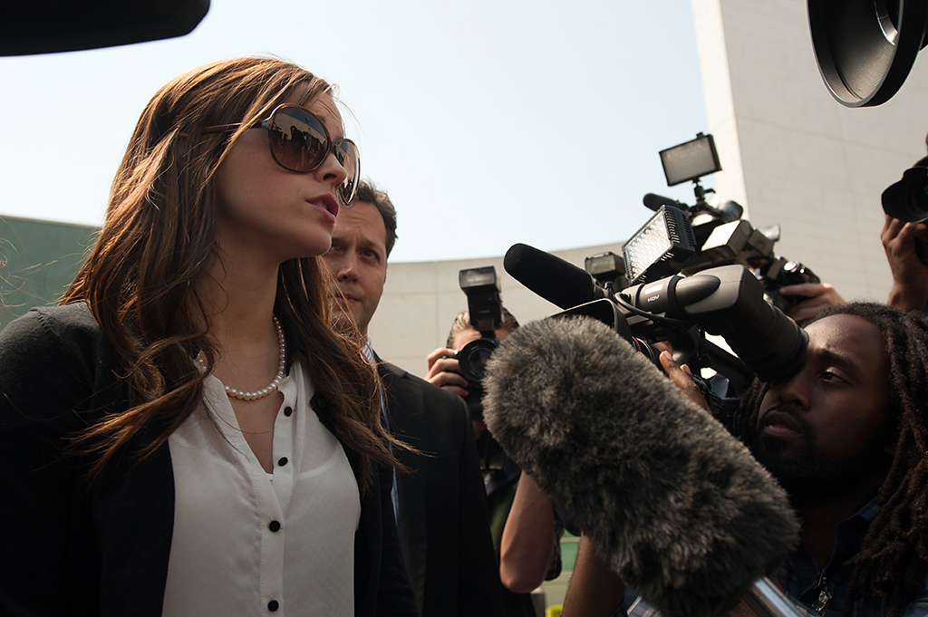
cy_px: 308
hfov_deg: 54.5
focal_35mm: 35
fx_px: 901
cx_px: 464
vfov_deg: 37.8
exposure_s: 1/640
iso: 250
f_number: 6.3
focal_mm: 35
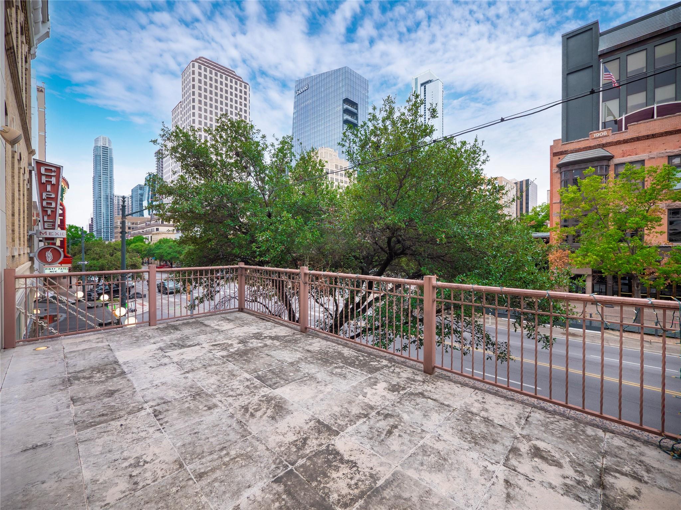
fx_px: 275
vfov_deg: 85.7
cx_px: 340
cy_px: 255
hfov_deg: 102.1
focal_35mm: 14
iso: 200
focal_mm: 7
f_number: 4.5
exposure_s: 1/100
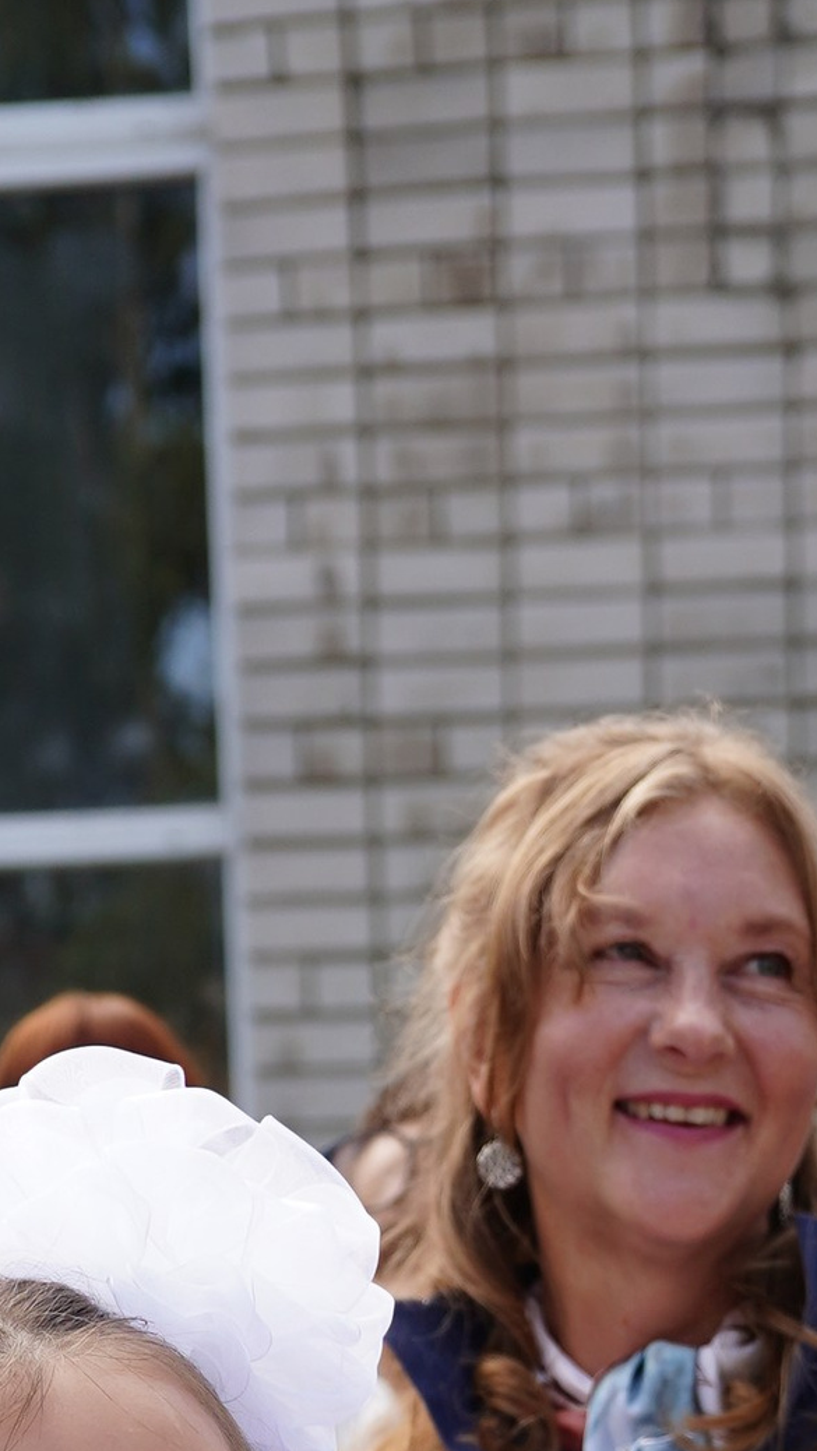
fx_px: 4618
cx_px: 613
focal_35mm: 120
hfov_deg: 10.1
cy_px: 2652
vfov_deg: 15.3
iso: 200
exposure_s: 1/1000
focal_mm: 31
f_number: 2.8
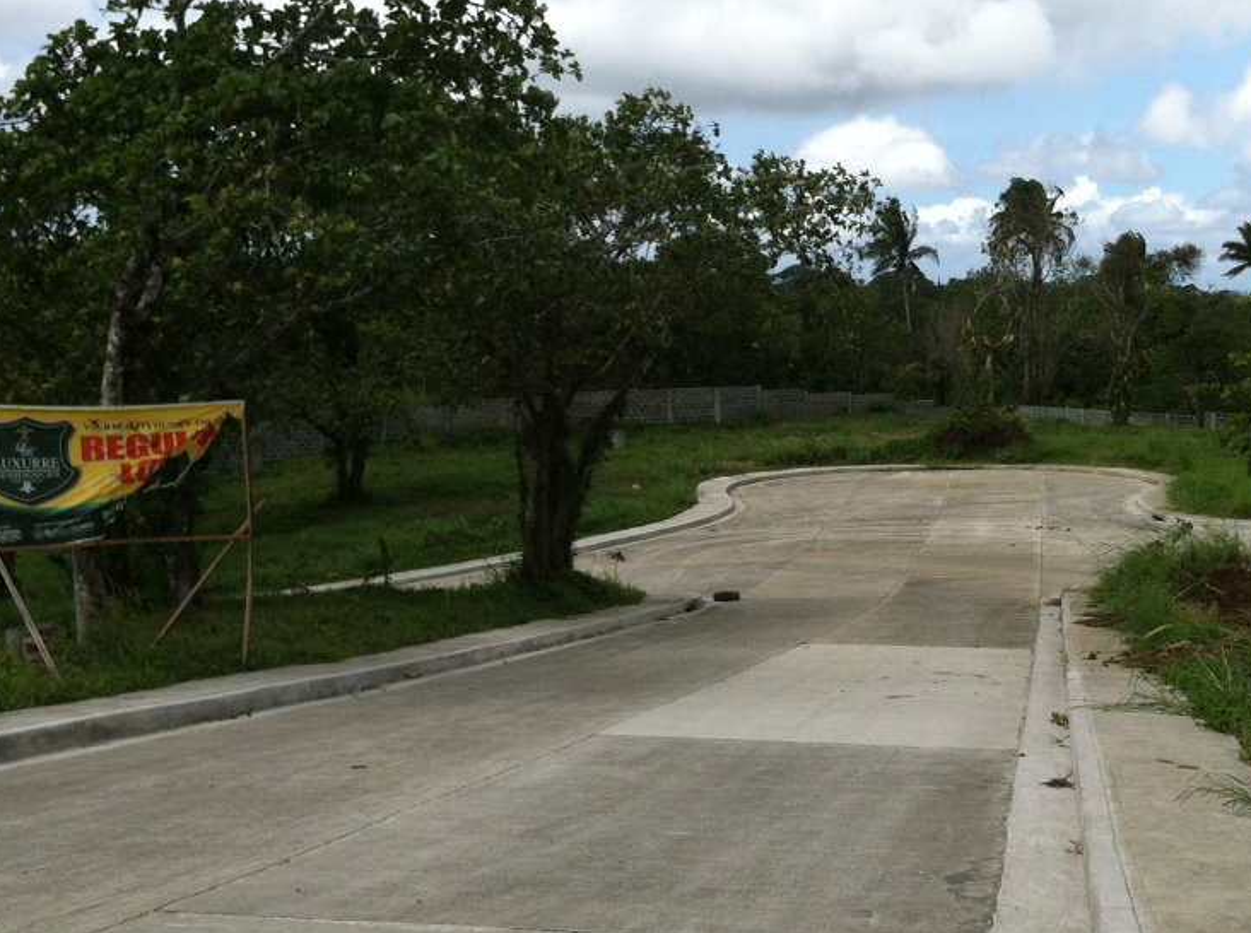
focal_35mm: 62
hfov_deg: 31.0
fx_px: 2236
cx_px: 851
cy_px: 521
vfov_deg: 23.6
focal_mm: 3.85
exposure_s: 1/1071
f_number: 2.8
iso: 80
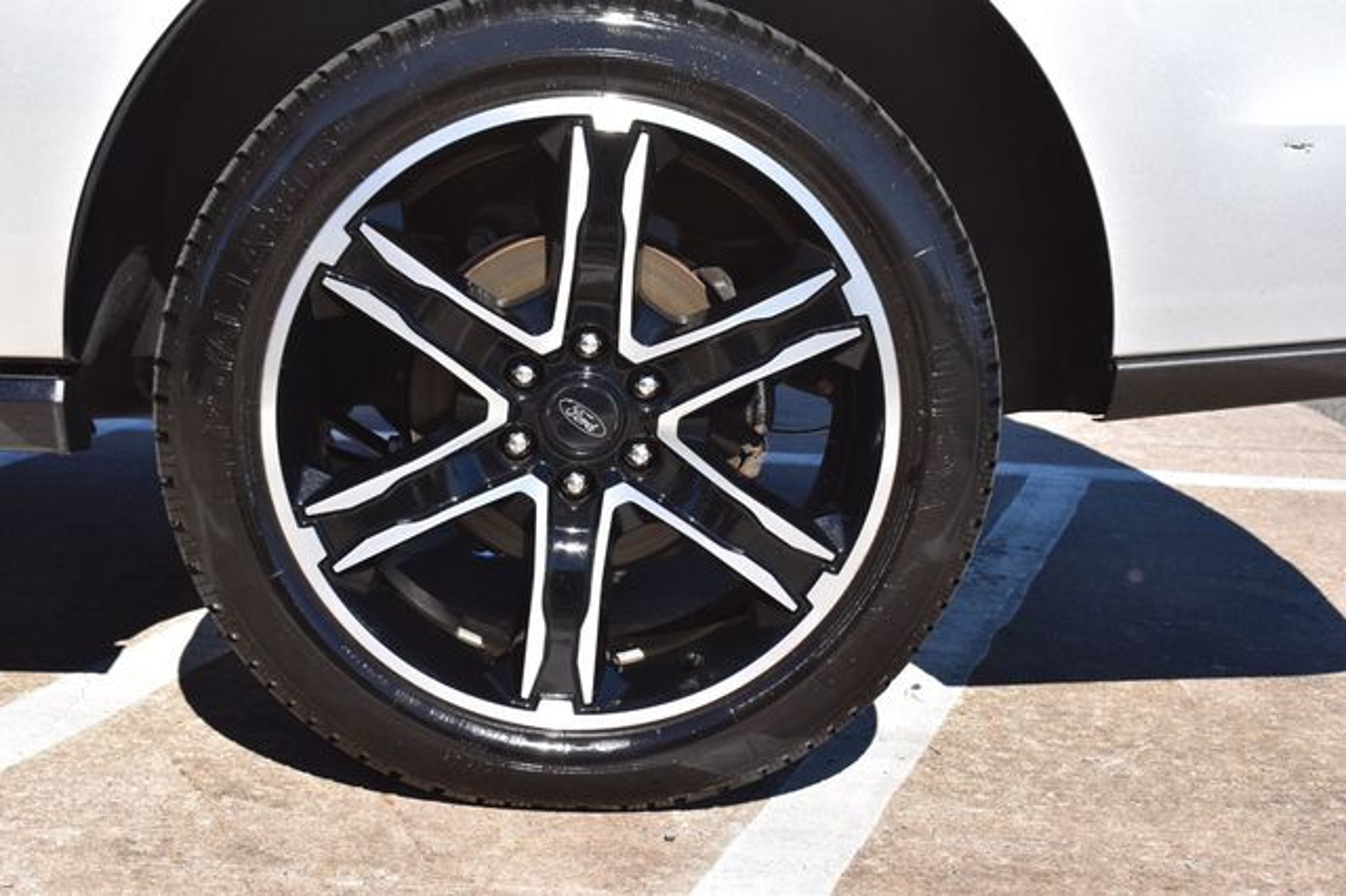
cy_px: 448
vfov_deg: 23.8
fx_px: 2130
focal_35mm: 57
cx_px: 673
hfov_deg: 35.1
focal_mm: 38
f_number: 11
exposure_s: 1/400
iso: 400
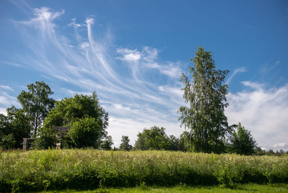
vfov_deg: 30.6
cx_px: 144
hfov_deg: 44.5
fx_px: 352
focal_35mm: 44
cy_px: 96
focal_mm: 44
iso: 100
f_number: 4
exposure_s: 1/1250
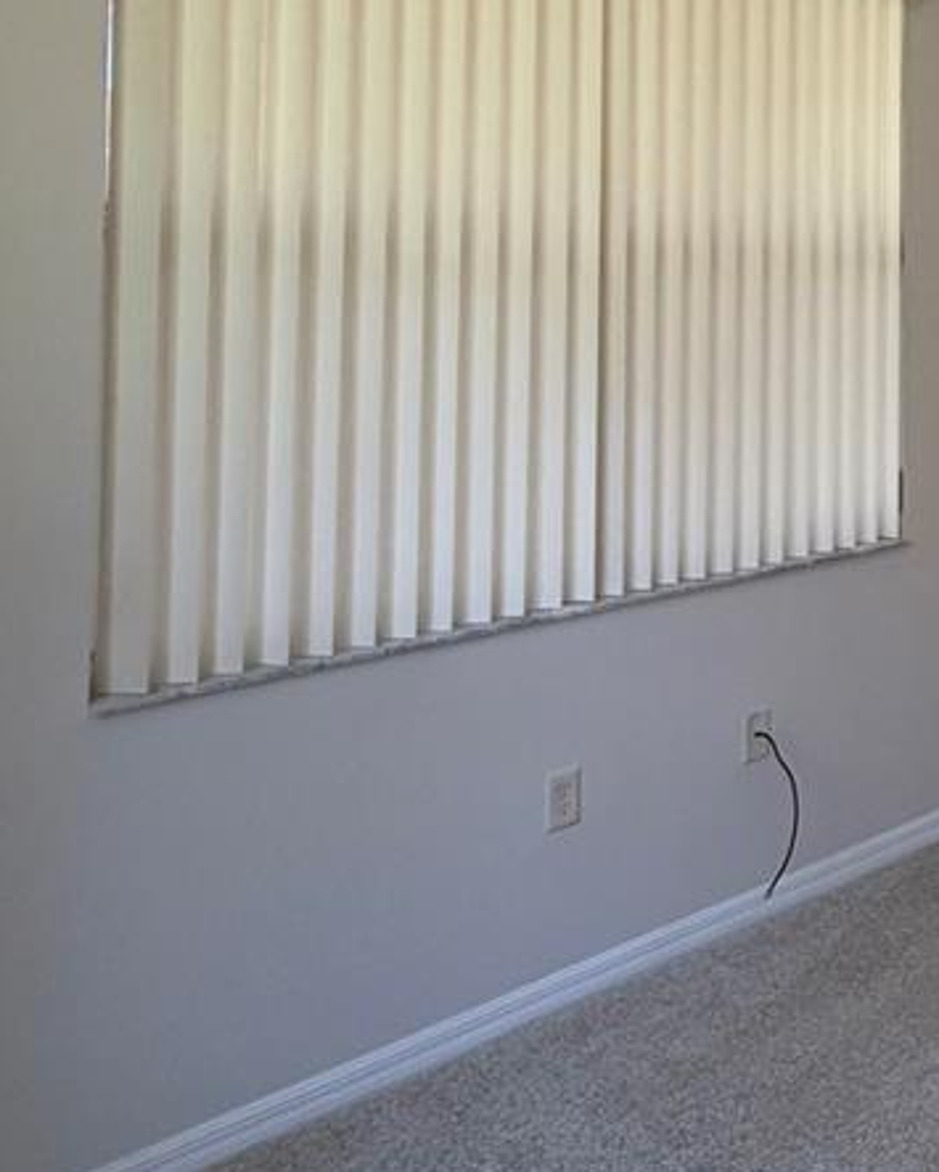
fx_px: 1284
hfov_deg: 35.7
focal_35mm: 37
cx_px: 971
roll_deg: -0.1
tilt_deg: +1.9
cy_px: 254
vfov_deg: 46.7
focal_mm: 2.22
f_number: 2.2
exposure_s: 1/121
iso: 200
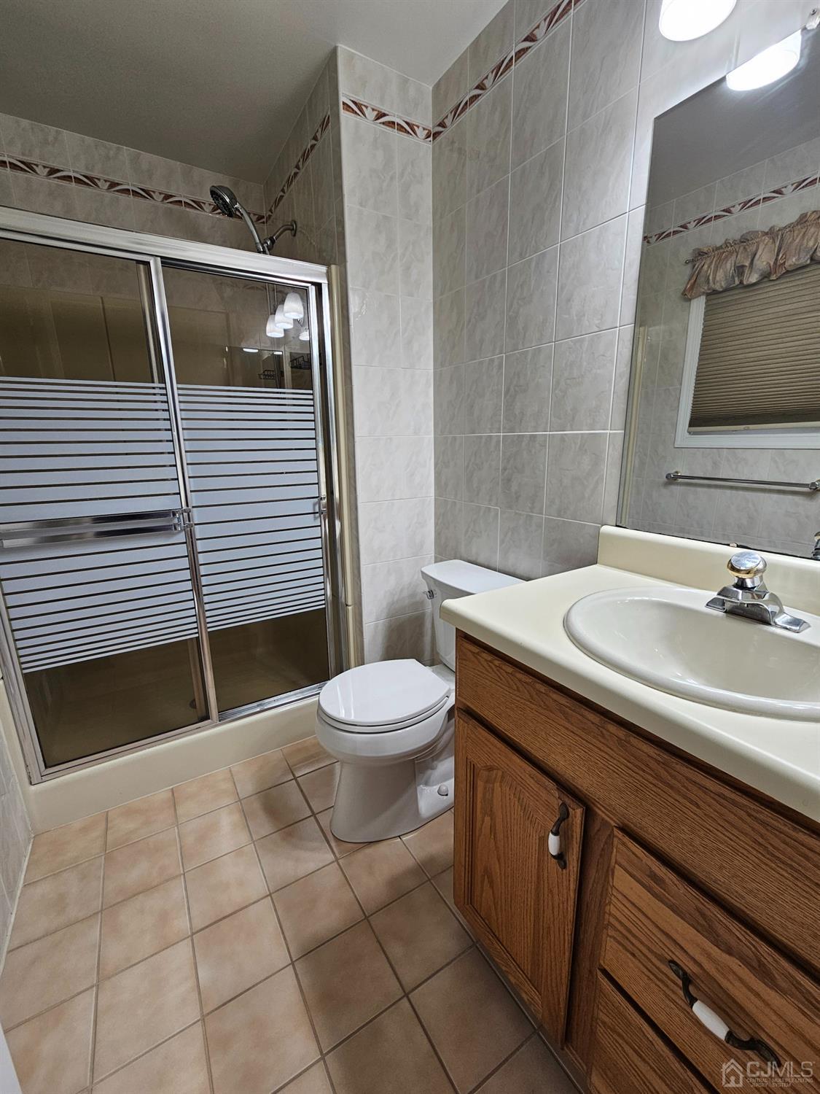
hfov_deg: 89.9
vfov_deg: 106.2
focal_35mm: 13
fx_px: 411
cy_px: 547
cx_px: 410
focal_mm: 2.2
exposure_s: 1/60
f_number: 2.2
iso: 50
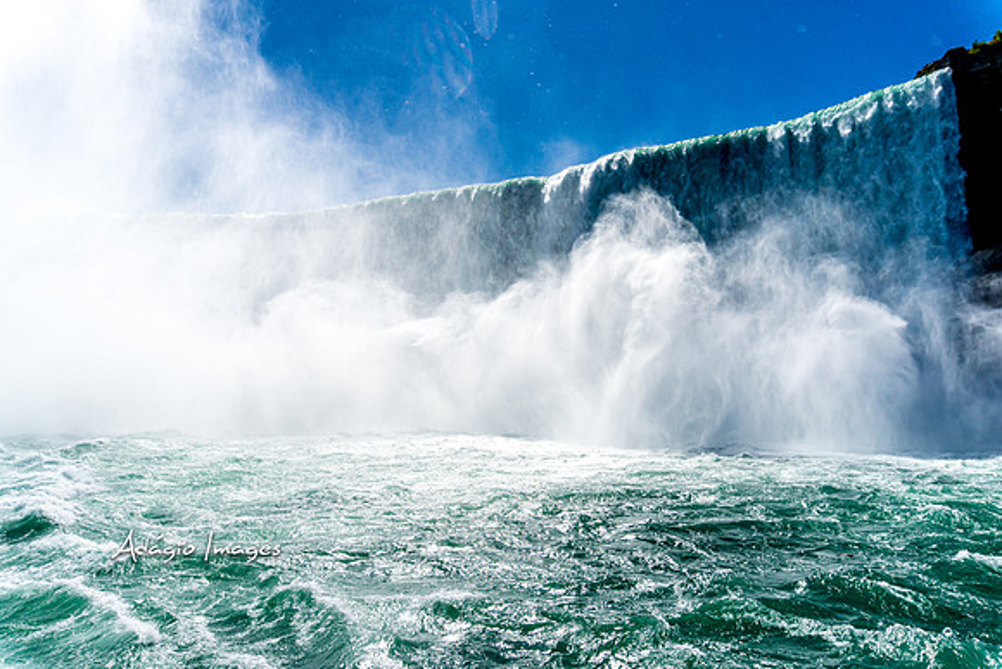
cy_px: 334
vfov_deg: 53.2
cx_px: 501
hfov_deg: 73.7
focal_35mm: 24
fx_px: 668
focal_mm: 16
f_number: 5.6
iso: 100
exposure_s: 1/4000
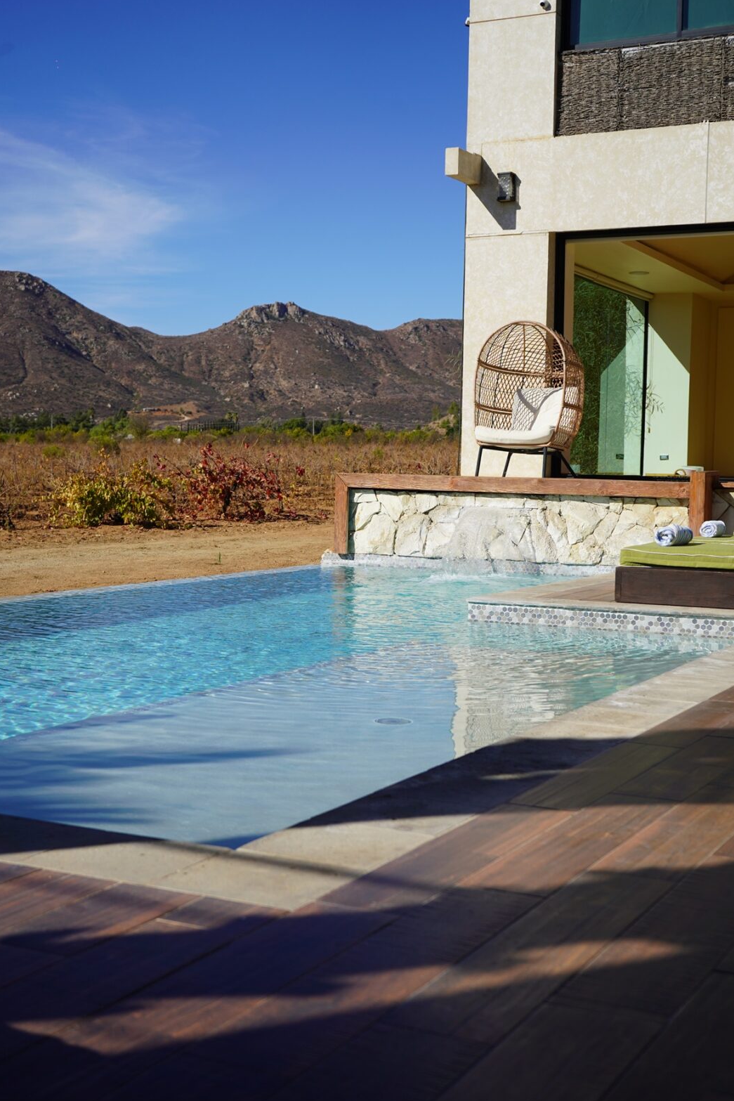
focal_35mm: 46
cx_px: 361
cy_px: 549
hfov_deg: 29.2
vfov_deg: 42.7
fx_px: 1406
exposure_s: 1/1000
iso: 100
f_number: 5
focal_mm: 45
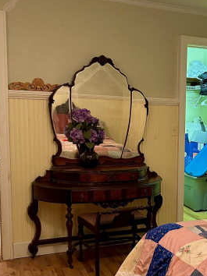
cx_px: 186
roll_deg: -1.1
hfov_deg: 28.5
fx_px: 391
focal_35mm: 49
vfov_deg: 38.9
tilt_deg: -6.3
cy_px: 156
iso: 400
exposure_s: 1/60
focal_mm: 5.7
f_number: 1.5
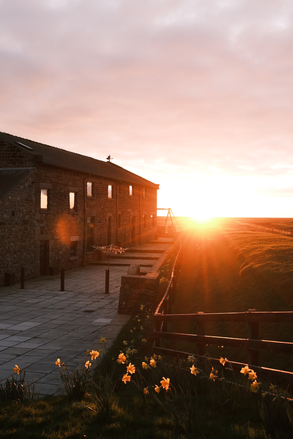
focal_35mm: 45
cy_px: 219
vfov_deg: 43.6
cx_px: 142
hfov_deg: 29.9
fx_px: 549
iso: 500
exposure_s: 1/100
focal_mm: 28.5
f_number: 5.9
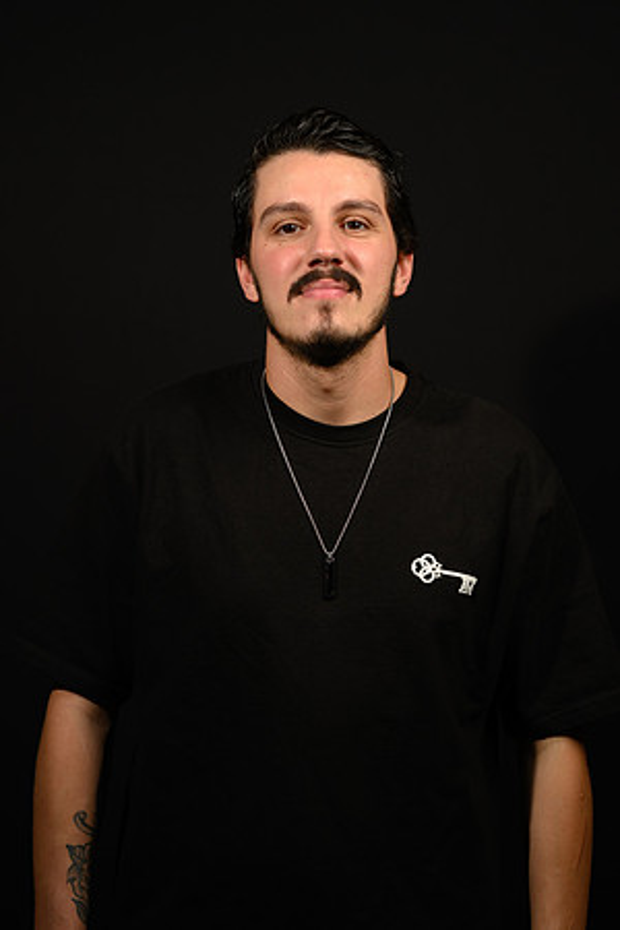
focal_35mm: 85
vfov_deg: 23.9
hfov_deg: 16.1
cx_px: 310
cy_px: 465
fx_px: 2196
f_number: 8
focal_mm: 85
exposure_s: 1/200
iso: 500
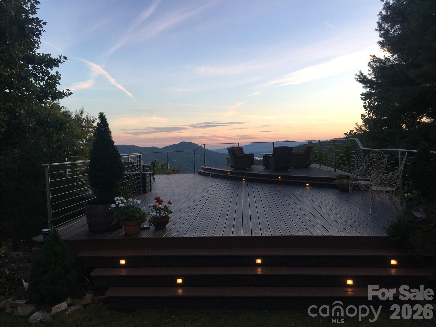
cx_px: 218
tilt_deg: -1.1
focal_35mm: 29
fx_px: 365
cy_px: 164
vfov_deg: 48.2
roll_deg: +1.4
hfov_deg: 61.7
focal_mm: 4.15
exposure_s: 1/60
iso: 32
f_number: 2.2
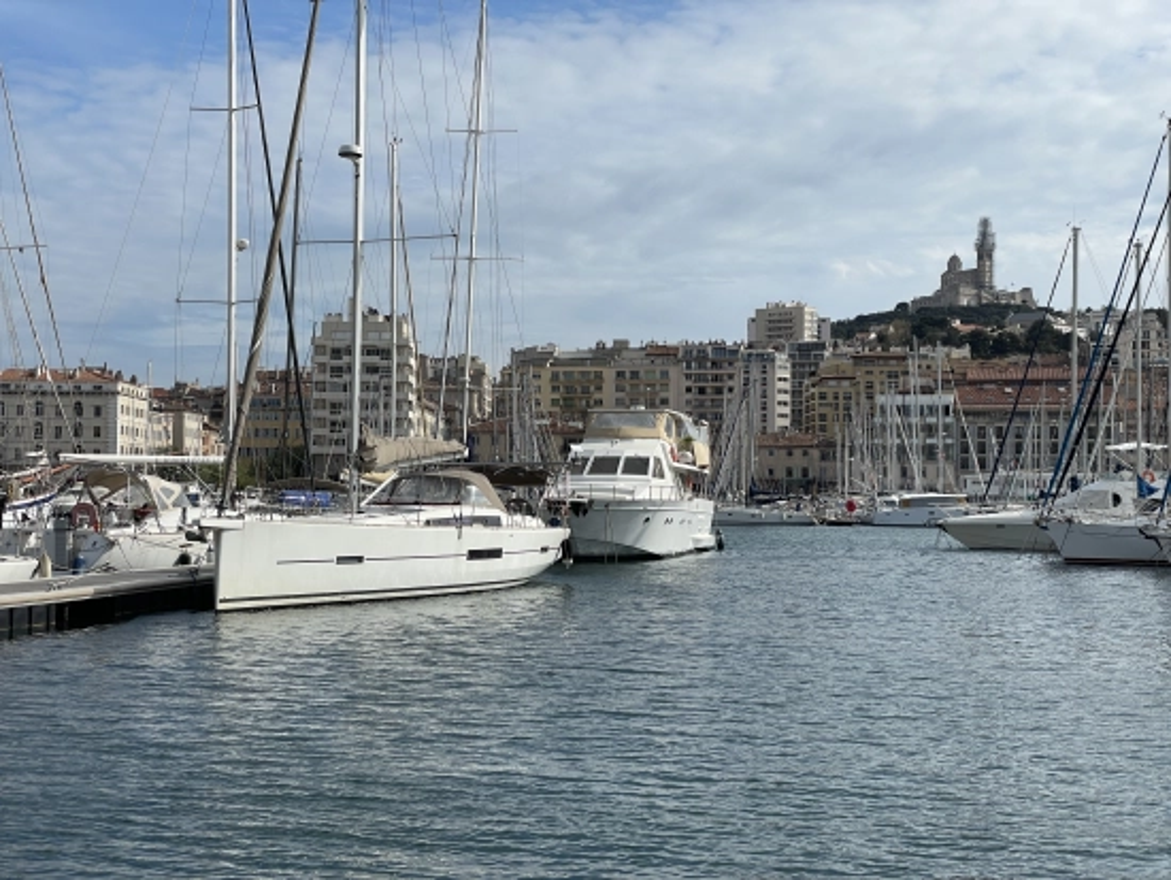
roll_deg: -0.2
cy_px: 440
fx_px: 1760
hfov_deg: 36.8
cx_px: 586
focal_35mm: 52
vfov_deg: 28.1
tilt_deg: +2.4
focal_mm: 6
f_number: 2
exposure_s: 1/2519
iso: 25
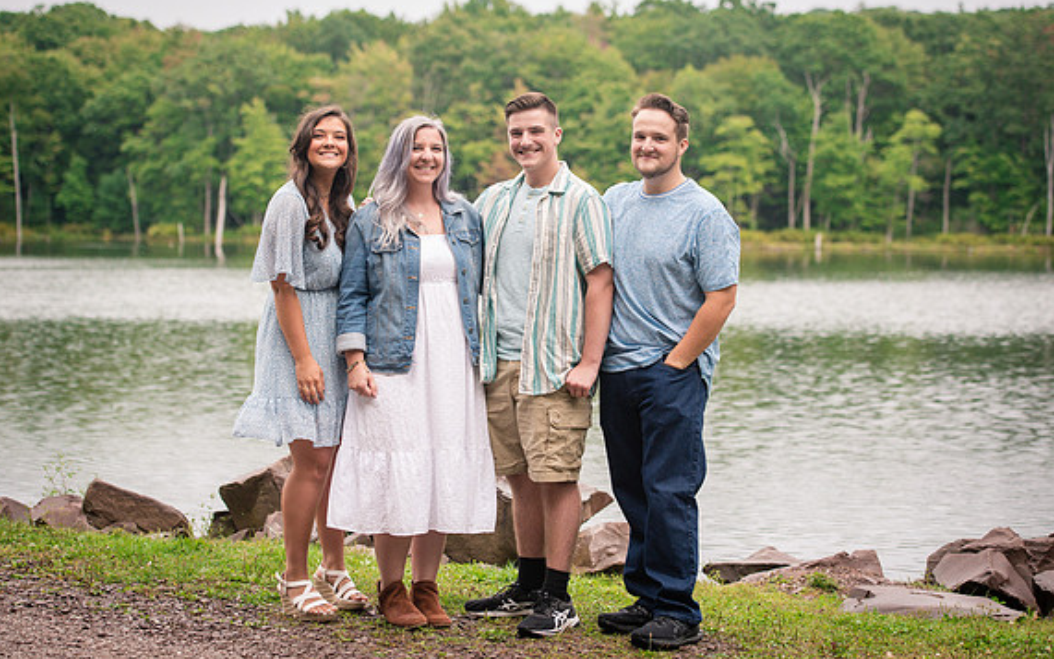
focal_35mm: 78
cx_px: 514
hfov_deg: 26.5
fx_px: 2241
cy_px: 303
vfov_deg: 16.7
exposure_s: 1/1000
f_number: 3.2
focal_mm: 70
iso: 800
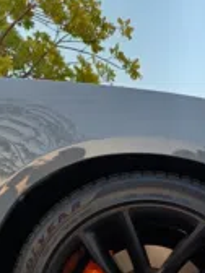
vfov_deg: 30.2
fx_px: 450
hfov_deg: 25.3
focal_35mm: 57
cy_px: 302
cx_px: 159
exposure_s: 1/50
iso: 597
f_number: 1.75
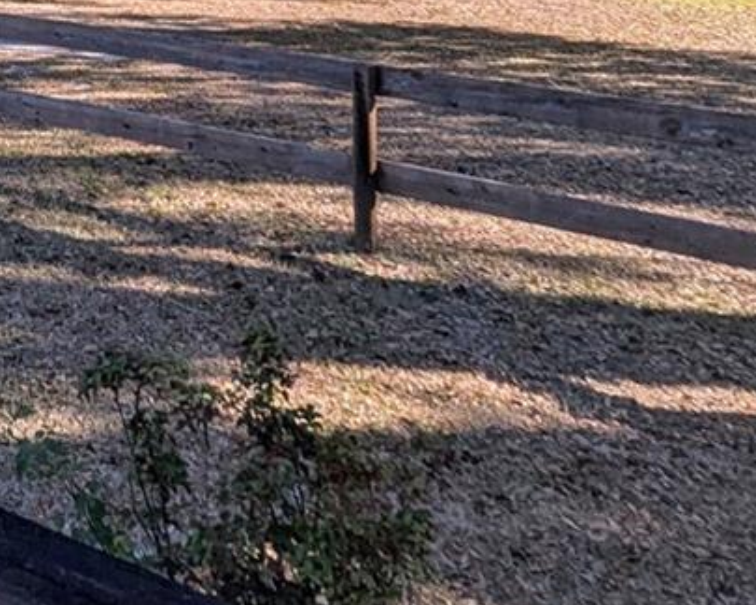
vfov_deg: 25.1
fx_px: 1119
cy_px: -232
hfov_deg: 31.7
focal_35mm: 50
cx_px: -133
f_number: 2.2
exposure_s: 1/650
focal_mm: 1.95
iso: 45
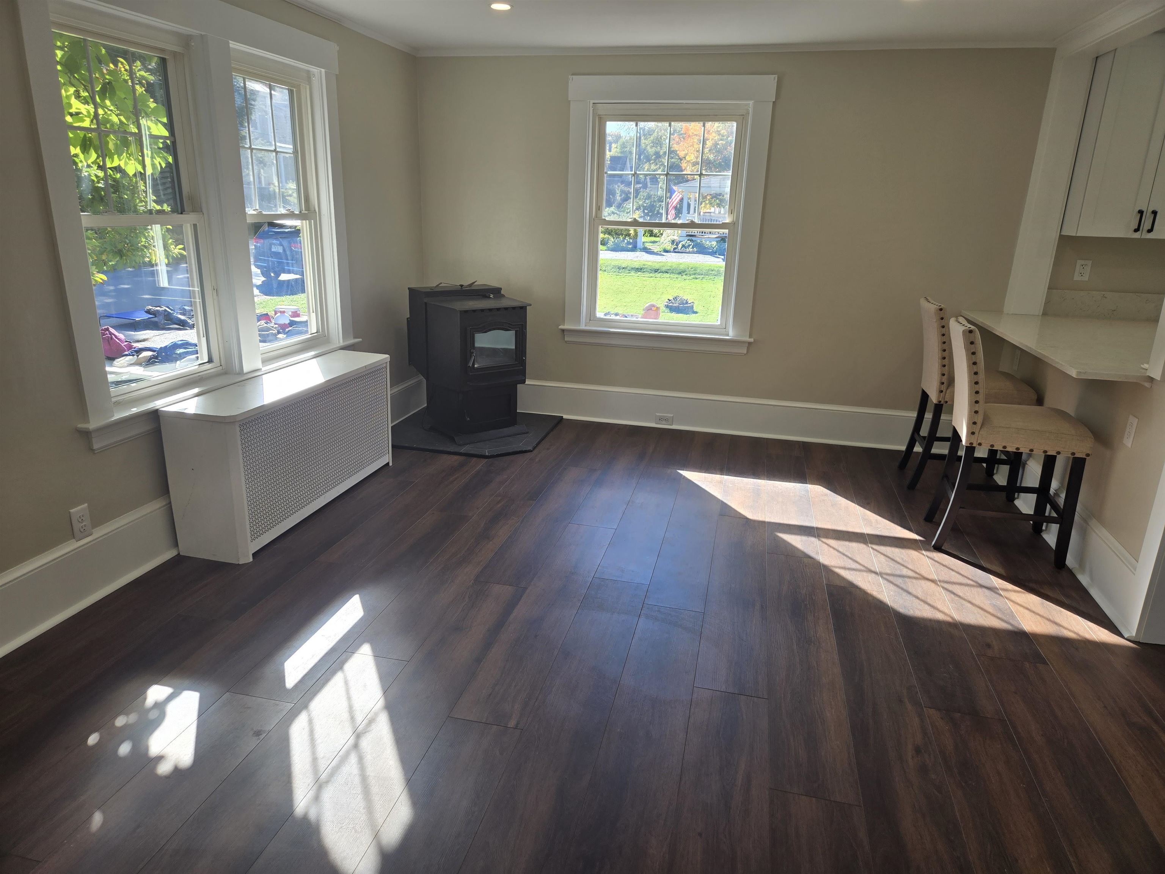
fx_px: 774
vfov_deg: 58.9
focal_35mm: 23
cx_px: 582
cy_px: 437
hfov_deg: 73.9
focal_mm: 5.4
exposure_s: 1/229
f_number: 1.8
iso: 25
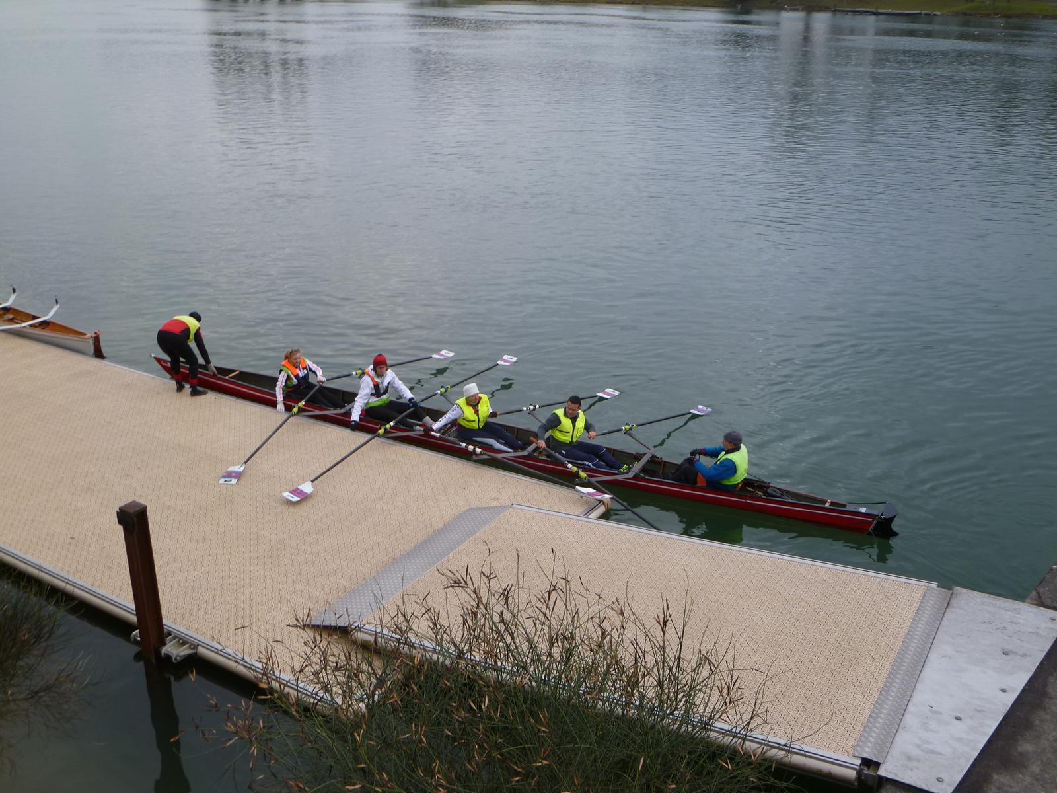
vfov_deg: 41.8
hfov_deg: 54.0
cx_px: 528
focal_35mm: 34
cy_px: 396
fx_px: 1038
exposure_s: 1/80
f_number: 3.6
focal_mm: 6.1
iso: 80
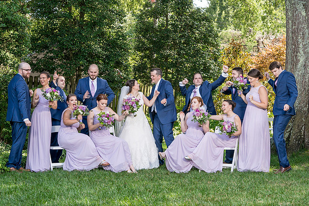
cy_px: 101
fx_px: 663
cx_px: 157
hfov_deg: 26.2
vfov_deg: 17.7
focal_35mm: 77
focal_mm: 73
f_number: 6.3
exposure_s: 1/200
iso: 200
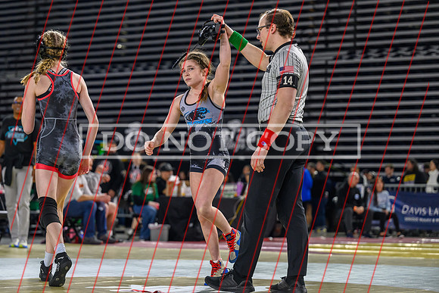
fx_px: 1268
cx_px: 191
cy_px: 128
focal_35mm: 104
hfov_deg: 19.6
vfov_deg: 13.2
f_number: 2.8
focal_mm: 92
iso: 2200
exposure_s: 1/800
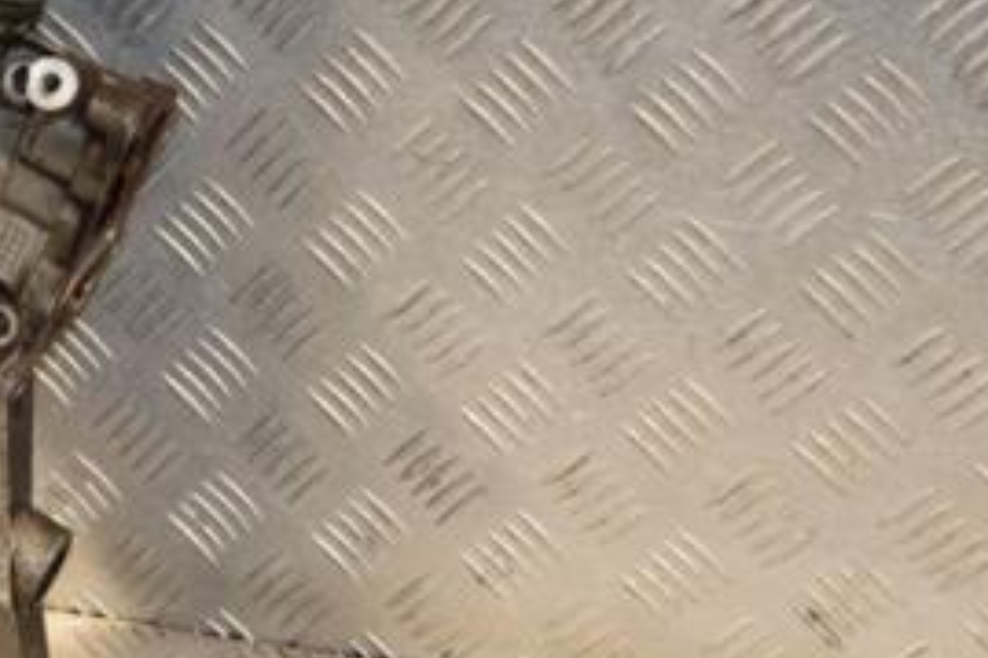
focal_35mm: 107
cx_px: -26
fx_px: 2935
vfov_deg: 12.8
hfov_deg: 18.6
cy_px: 250
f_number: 5.6
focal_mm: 32
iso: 800
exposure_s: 1/200
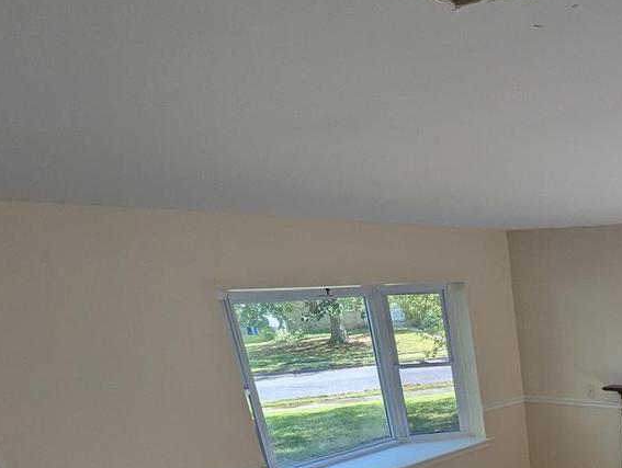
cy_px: 563
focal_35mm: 33
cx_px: 644
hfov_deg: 45.2
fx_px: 594
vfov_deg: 34.4
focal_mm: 1.95
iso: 38
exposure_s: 1/240
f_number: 2.2
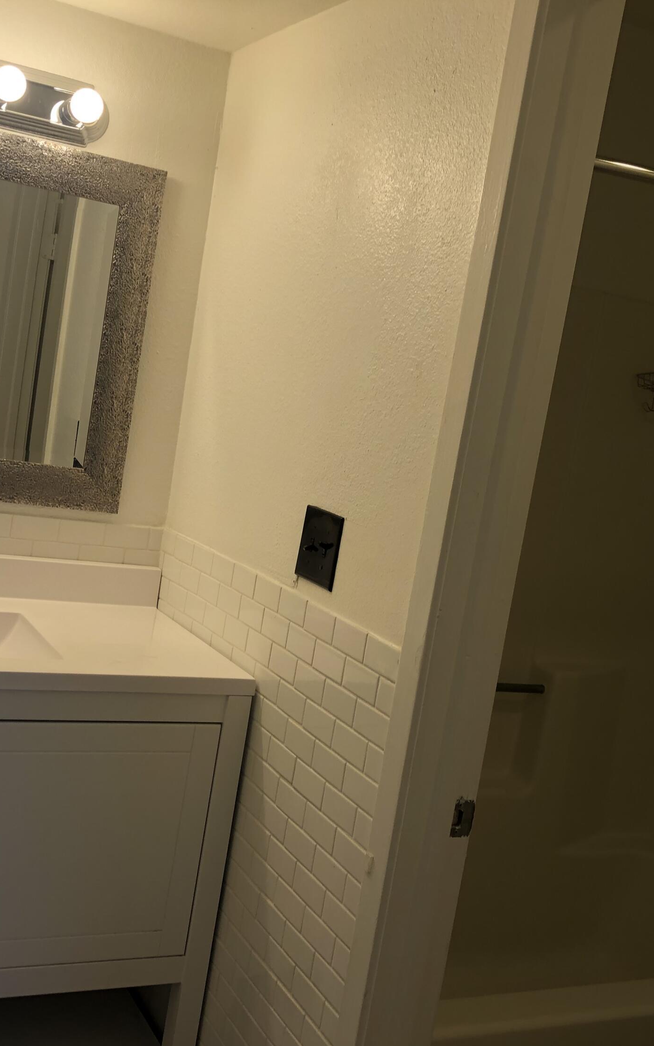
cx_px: 241
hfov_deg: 31.8
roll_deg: -9.0
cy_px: 521
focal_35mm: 40
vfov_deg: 49.3
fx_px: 1141
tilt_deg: -7.4
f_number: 1.8
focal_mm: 3.99
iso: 64
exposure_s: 1/120
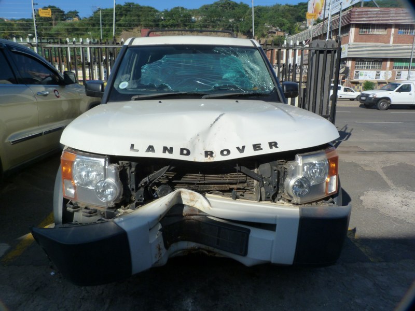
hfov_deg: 69.4
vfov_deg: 54.9
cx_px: 208
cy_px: 156
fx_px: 300
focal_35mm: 25
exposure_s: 1/400
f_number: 5.6
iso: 125
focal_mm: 4.5
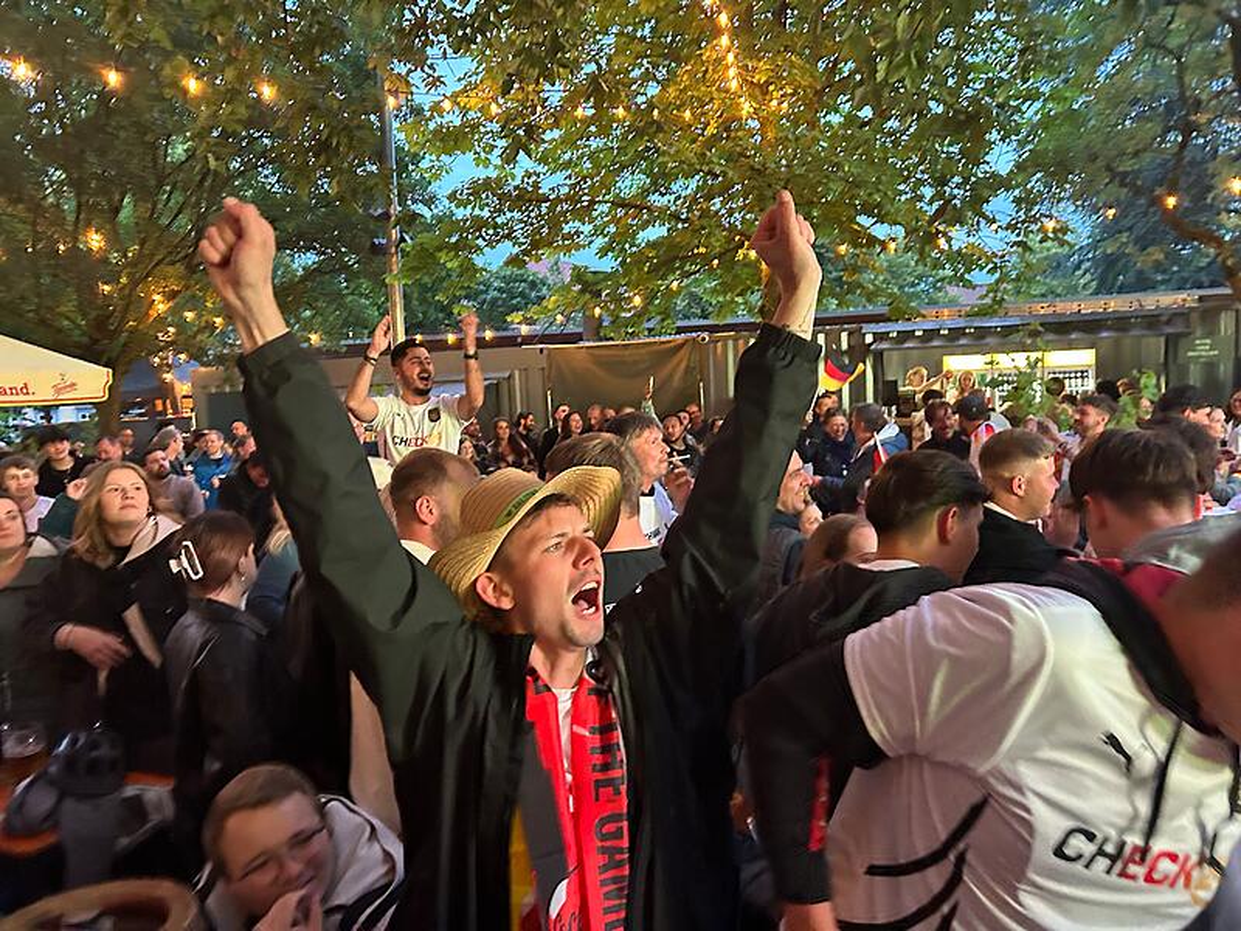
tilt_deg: -4.4
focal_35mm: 26
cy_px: 466
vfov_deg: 53.1
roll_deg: +3.7
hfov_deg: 67.3
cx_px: 620
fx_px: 932
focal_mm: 5.7
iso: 500
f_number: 1.5
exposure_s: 1/25
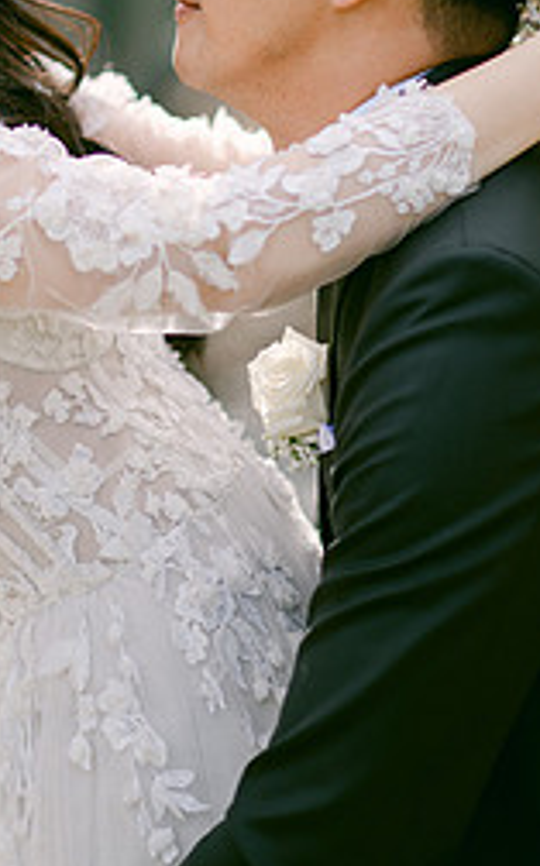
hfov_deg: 8.4
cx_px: 144
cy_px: 113
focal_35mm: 155
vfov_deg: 13.4
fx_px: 3658
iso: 100
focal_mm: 85
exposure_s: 1/2000
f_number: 2
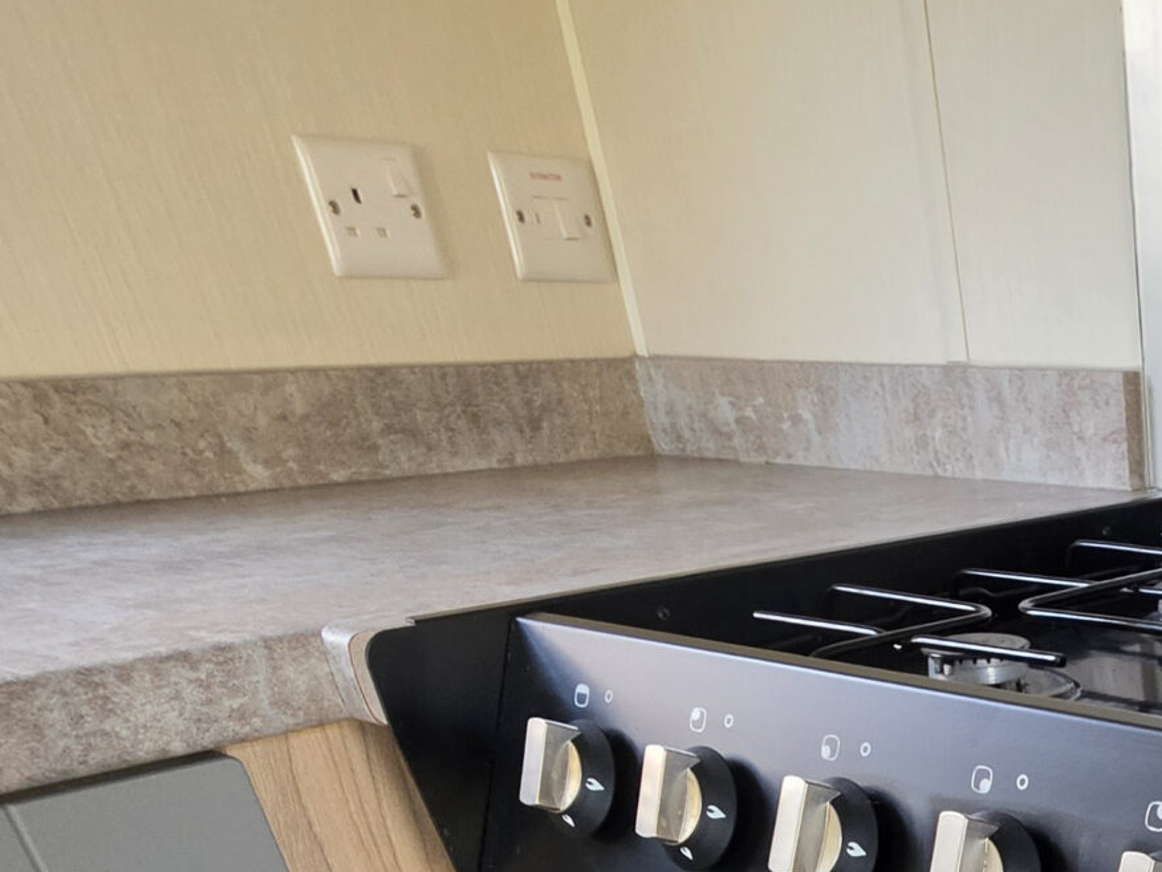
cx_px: 1292
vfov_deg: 28.5
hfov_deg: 39.5
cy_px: 1216
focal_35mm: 38
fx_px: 1276
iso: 250
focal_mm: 2.2
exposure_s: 1/100
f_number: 1.9
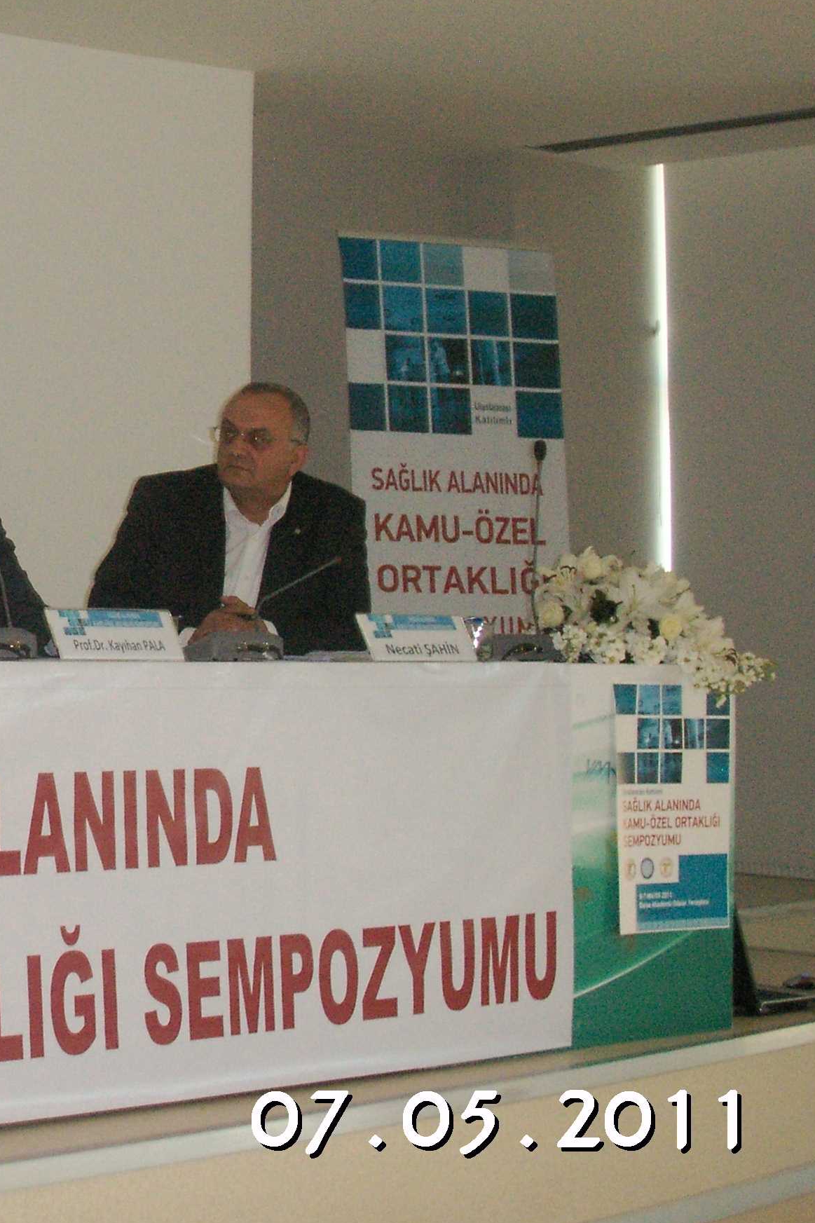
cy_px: 447
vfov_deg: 28.0
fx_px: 2445
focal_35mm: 72
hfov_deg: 17.9
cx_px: -186
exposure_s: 1/40
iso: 160
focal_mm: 7.7
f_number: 3.5
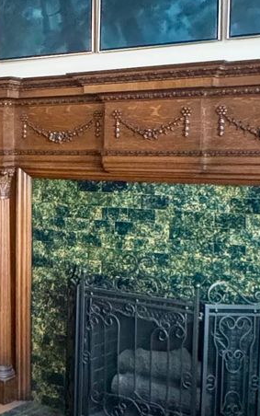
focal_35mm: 63
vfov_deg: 32.4
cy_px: 188
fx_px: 713
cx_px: -98
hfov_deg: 18.8
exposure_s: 1/60
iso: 640
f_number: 2.2
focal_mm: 2.22
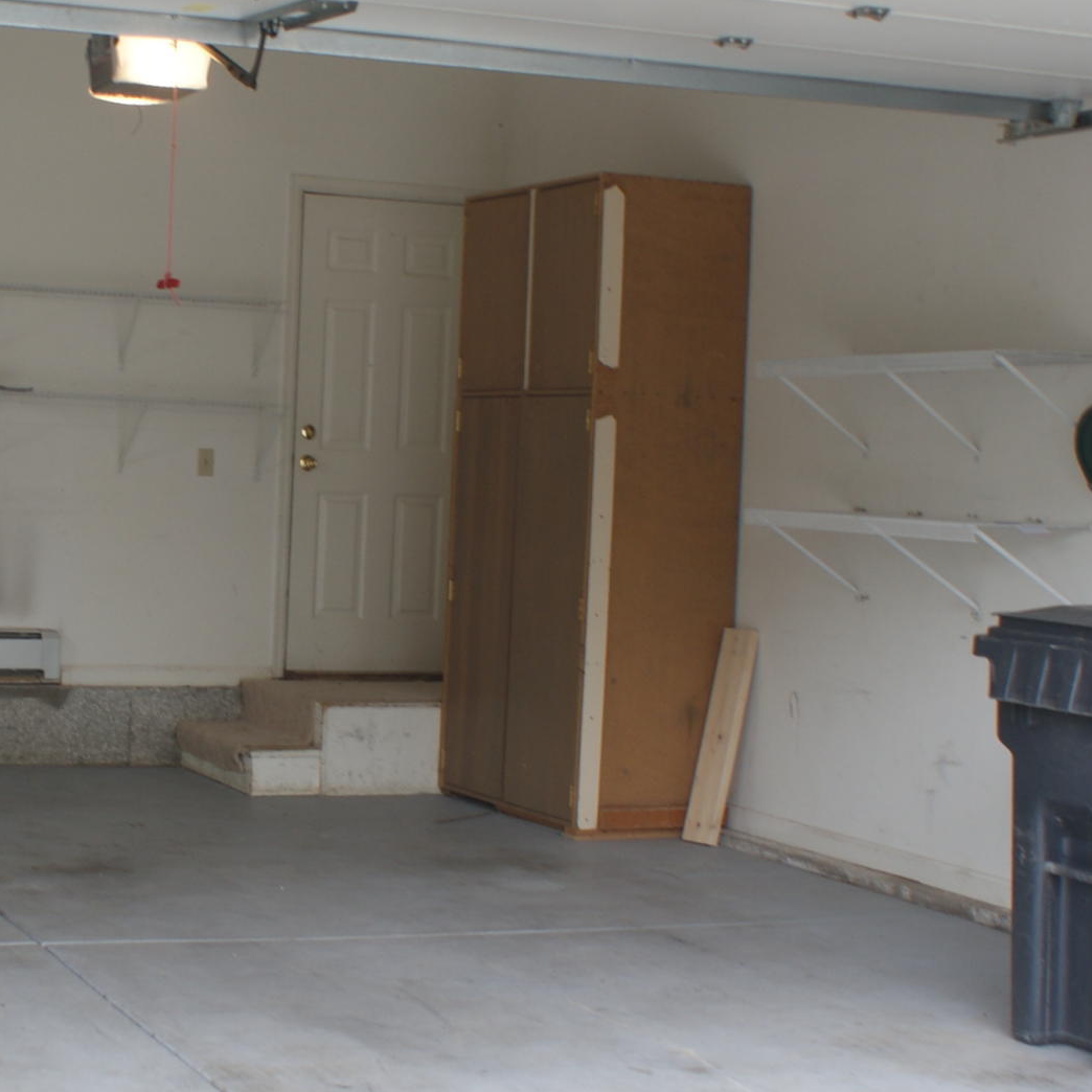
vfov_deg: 26.1
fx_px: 2356
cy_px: 513
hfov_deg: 25.5
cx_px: 178
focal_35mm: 66
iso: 100
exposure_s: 1/40
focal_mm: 18
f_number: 5
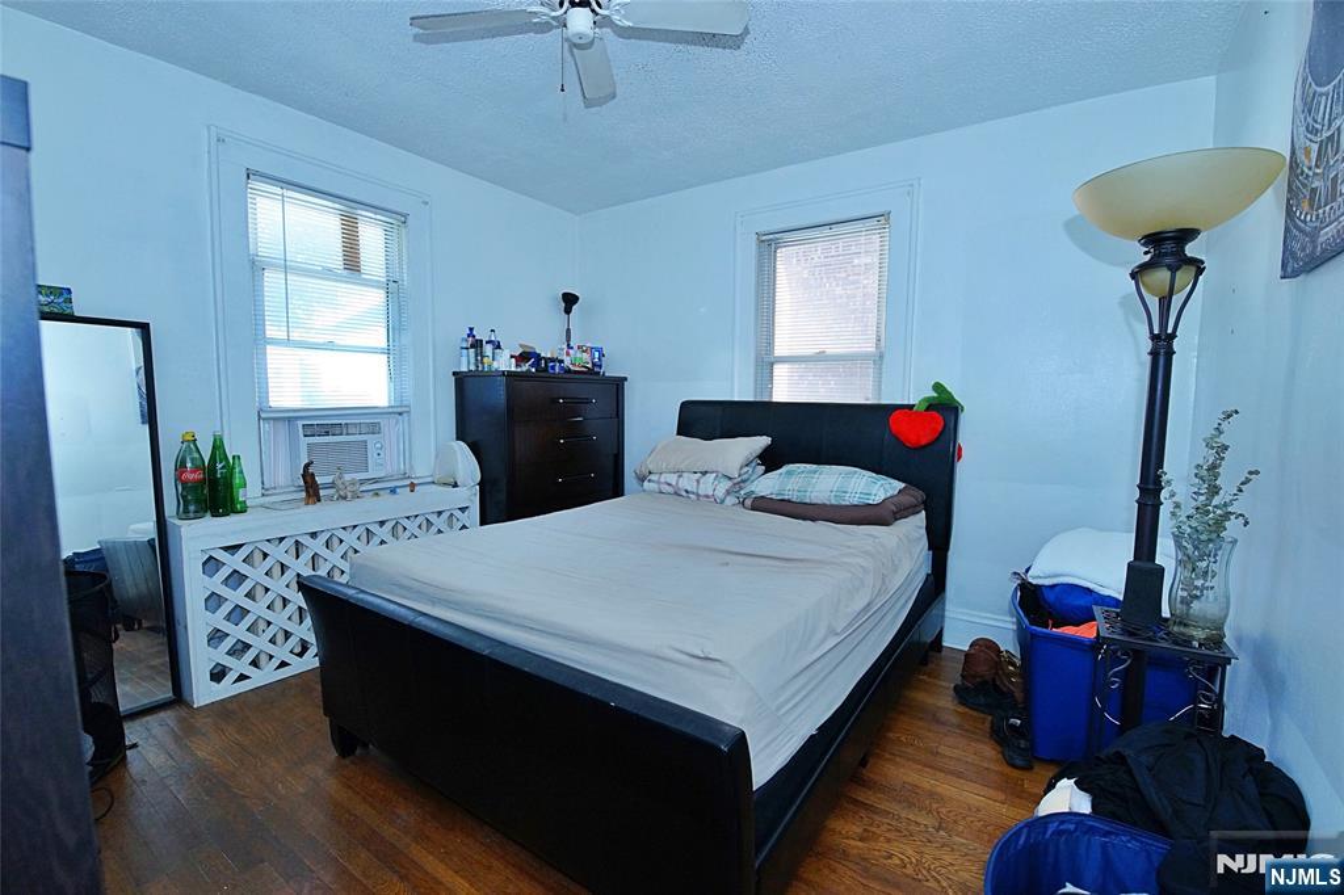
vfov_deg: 77.3
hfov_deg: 100.4
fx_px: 560
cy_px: 448
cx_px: 672
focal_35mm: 15
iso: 1600
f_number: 5.6
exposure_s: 1/125
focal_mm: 15
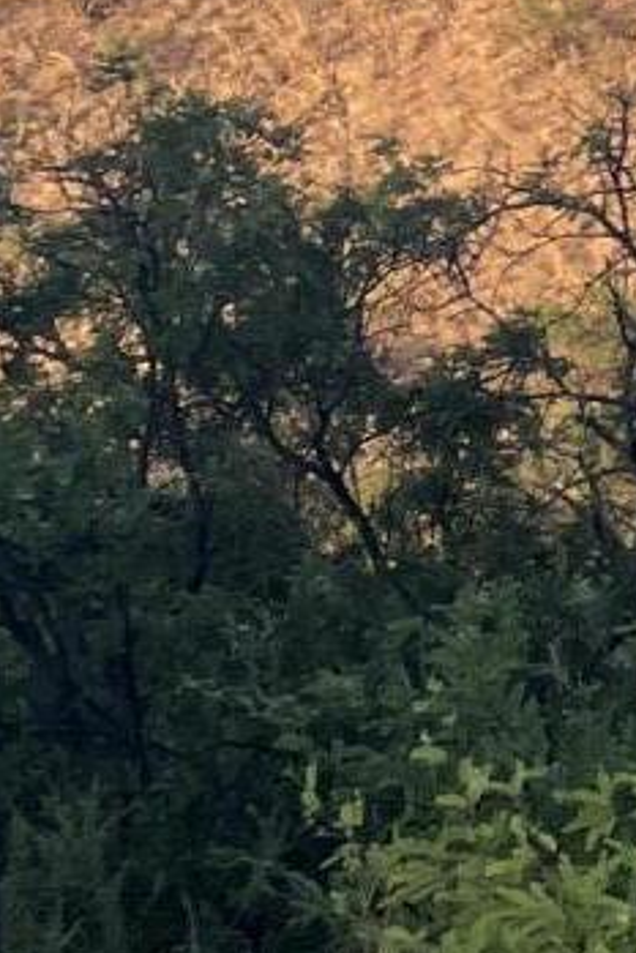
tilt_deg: +5.0
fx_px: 4103
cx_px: 1823
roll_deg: +0.0
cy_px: -145
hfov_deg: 7.8
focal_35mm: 155
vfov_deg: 13.0
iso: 50
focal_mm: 5.1
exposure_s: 1/845
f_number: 1.6
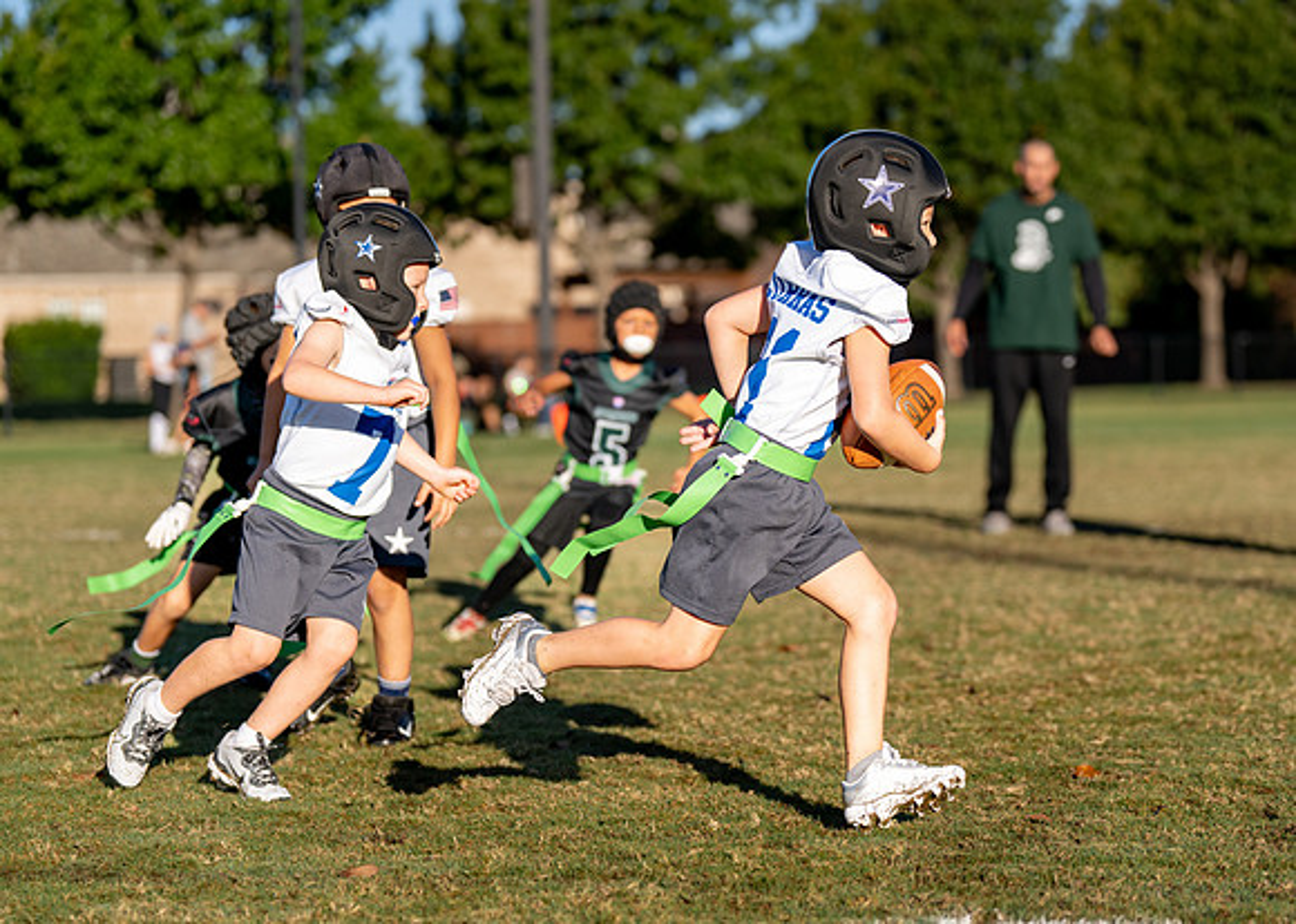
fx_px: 3821
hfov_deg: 19.2
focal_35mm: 104
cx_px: 705
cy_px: 468
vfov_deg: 13.8
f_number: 2.8
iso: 100
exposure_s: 1/1600
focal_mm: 88
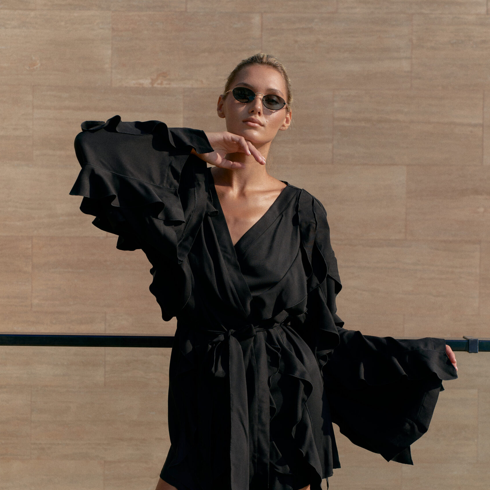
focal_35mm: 87
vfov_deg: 19.9
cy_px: 261
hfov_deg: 19.9
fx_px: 1393
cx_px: 244
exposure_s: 1/1600
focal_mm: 68
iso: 160
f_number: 5
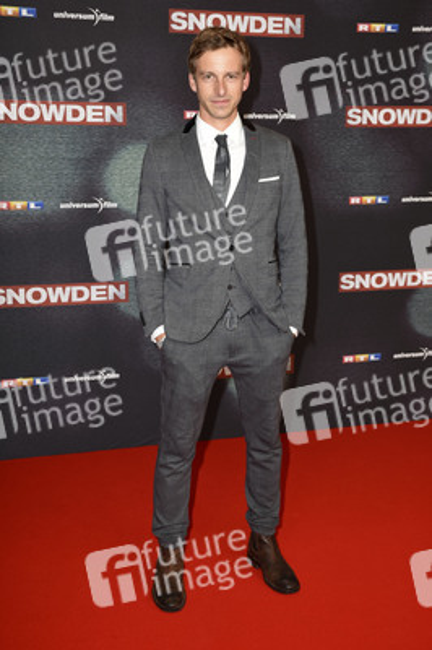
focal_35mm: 45
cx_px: 216
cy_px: 325
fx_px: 811
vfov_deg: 43.6
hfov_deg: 29.8
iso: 400
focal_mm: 30
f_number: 5.6
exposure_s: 1/125
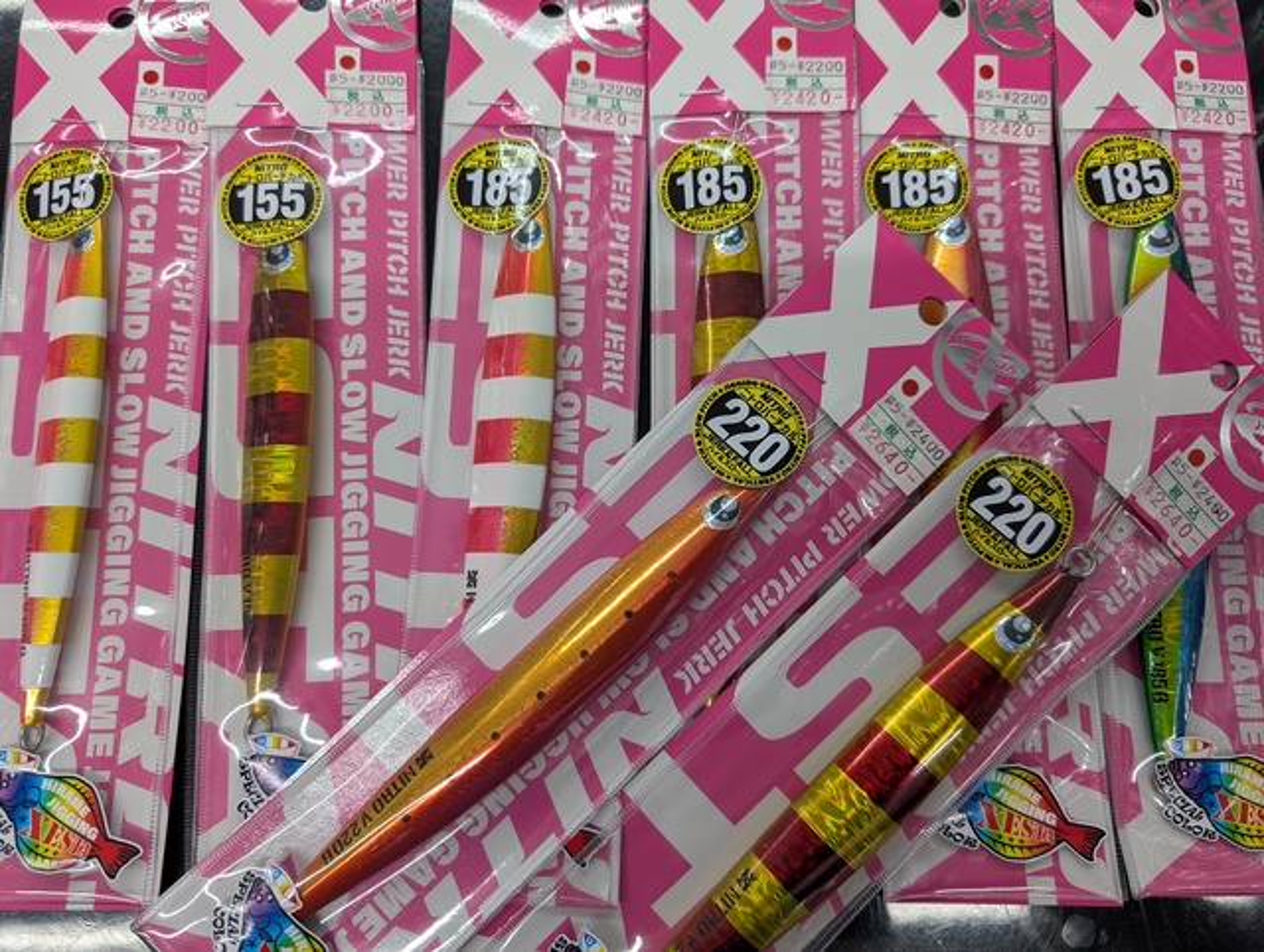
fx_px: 878
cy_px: 476
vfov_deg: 56.9
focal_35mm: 24
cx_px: 632
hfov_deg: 71.5
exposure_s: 1/59.1
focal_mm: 6.9
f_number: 1.68
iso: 18
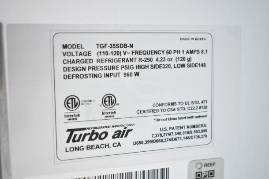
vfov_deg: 25.8
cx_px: 134
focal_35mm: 52
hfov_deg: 37.8
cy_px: 90
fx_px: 392
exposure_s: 1/60
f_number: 4.5
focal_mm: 35
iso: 3600
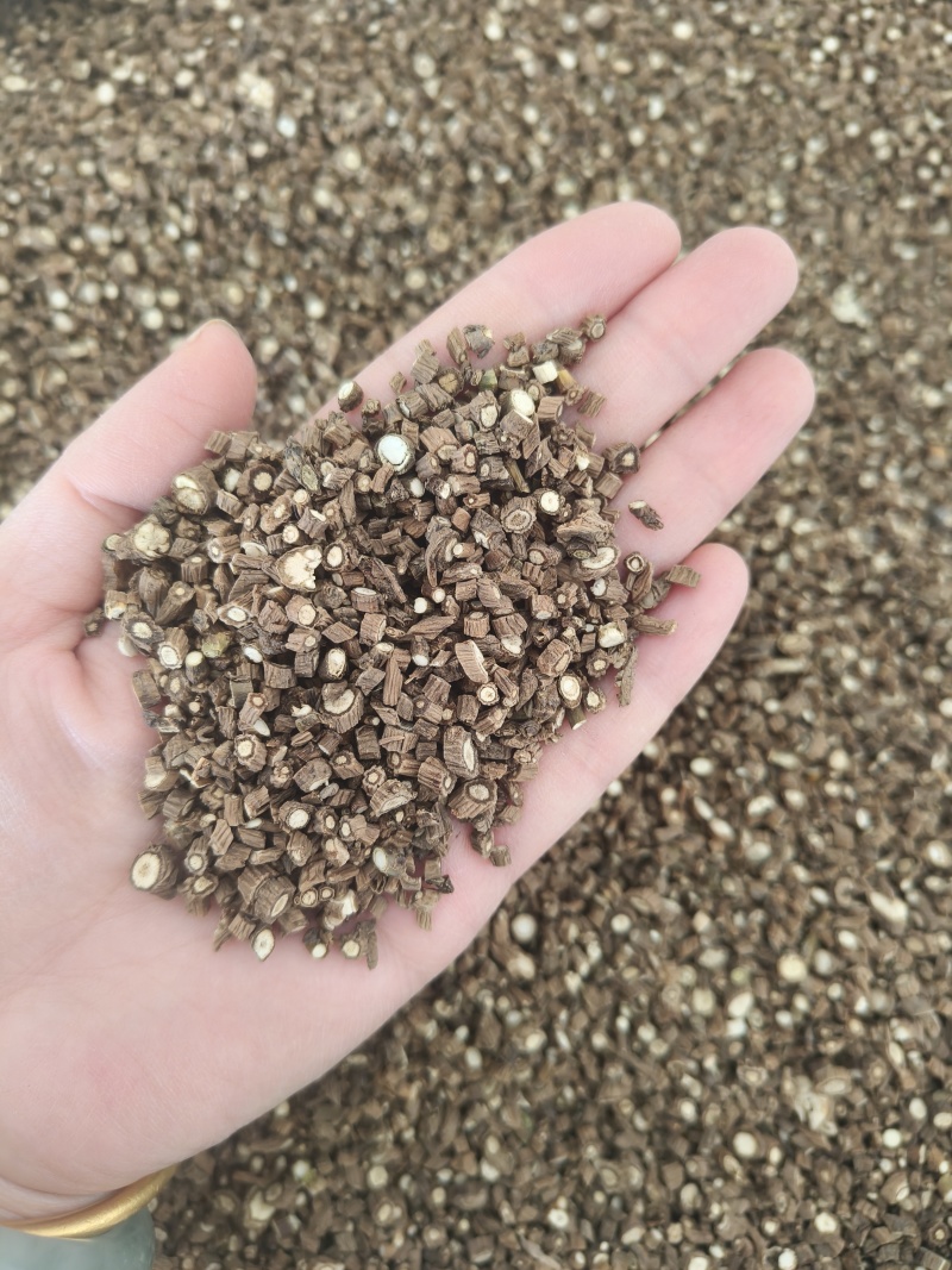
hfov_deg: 56.8
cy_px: 635
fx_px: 880
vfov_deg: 71.6
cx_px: 476
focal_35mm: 24
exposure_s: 1/86.1
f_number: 1.8
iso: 320
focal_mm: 5.59
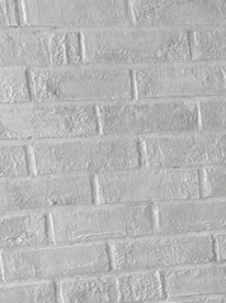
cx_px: 423
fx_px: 977
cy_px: 350
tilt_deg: -12.0
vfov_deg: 16.9
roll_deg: +0.8
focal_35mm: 112
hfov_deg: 12.0
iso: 80
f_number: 1.6
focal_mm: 5.96
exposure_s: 1/121
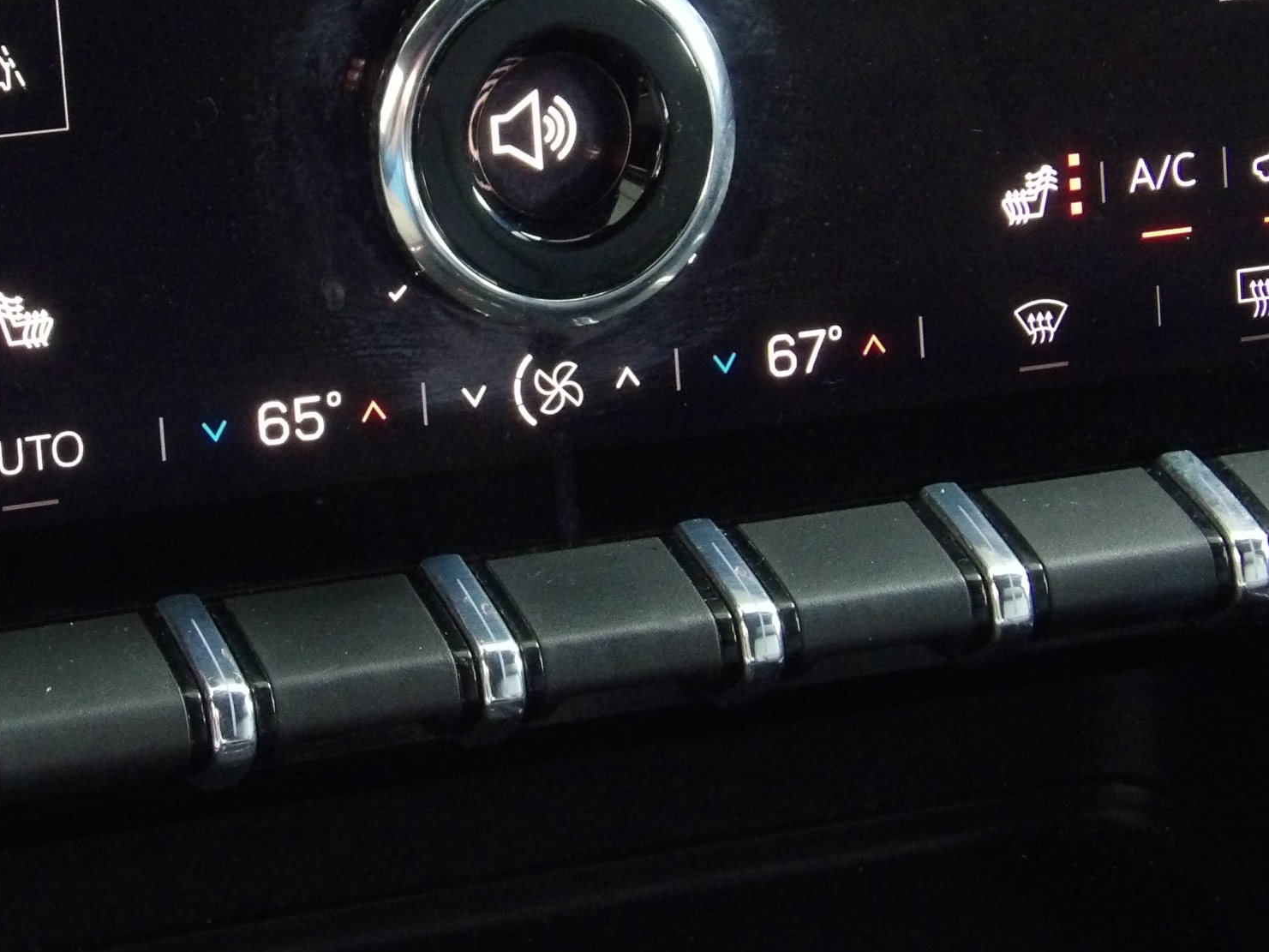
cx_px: 460
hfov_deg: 15.6
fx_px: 4619
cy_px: 309
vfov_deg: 11.8
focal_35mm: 126
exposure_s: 1/17
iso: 800
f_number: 4.1
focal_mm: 13
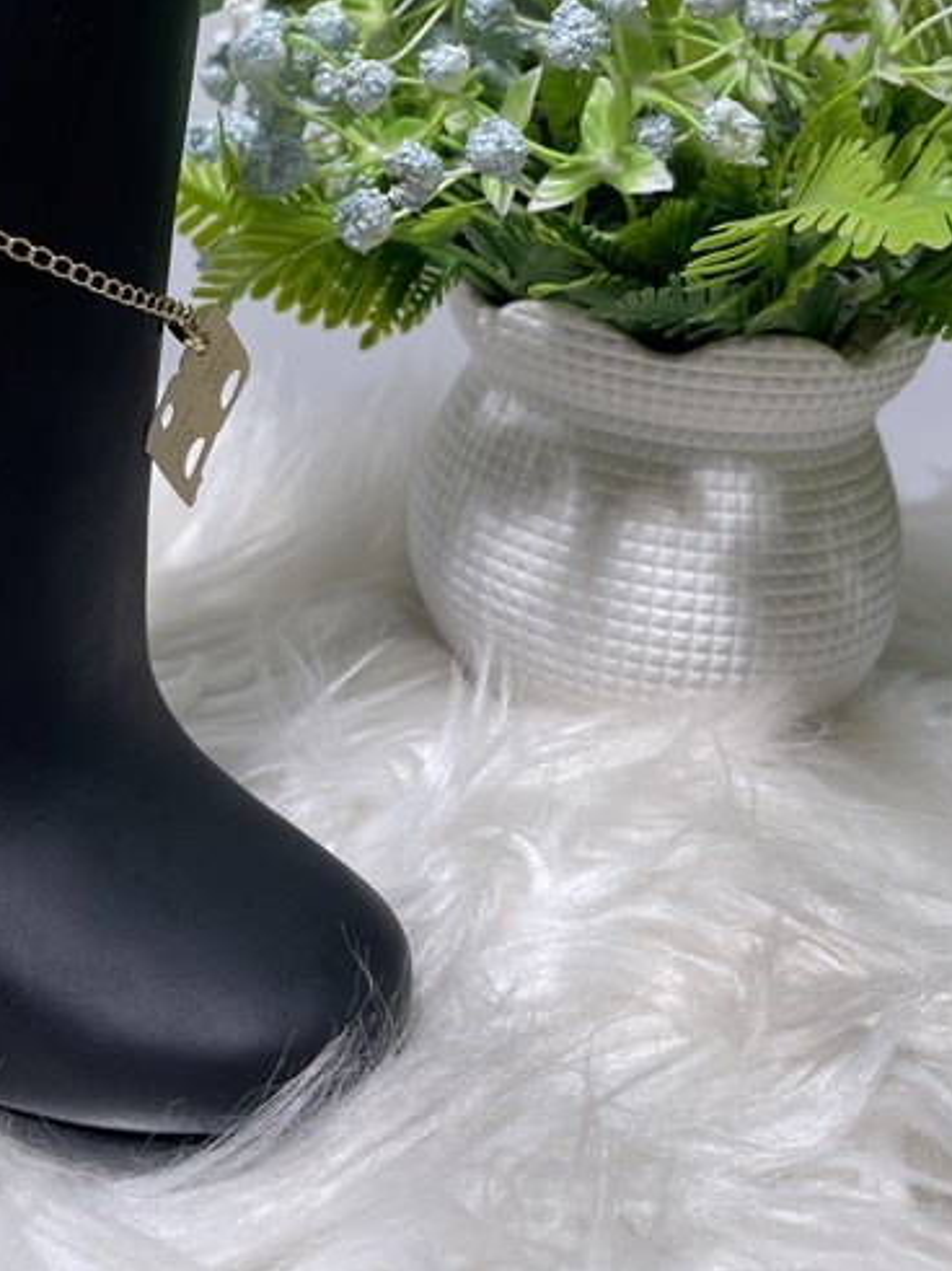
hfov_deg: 34.1
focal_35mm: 41
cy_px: 233
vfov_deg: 43.4
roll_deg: -3.7
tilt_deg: -13.0
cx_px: 191
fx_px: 1504
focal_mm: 5.1
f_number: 1.6
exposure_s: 1/750
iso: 32
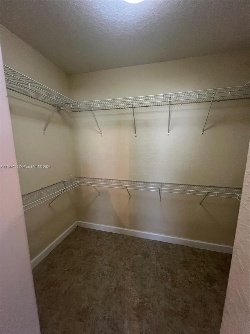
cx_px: 125
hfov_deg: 89.9
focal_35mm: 13
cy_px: 167
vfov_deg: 106.2
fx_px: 125
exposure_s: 1/60
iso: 640
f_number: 1.8
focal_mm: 1.57
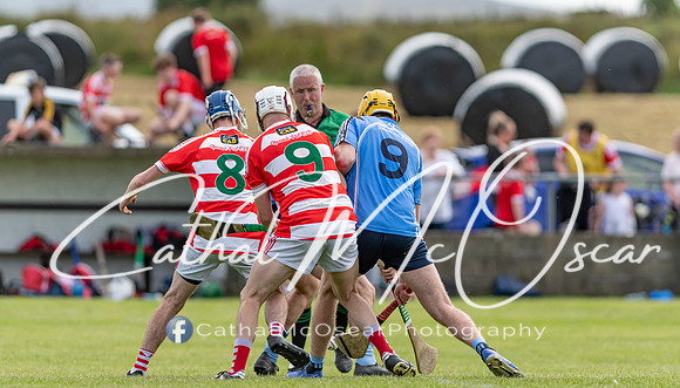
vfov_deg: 2.5
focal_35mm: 487
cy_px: 201
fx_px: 8818
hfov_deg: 4.4
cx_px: 334
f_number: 2.8
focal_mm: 300
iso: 110
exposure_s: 1/1600
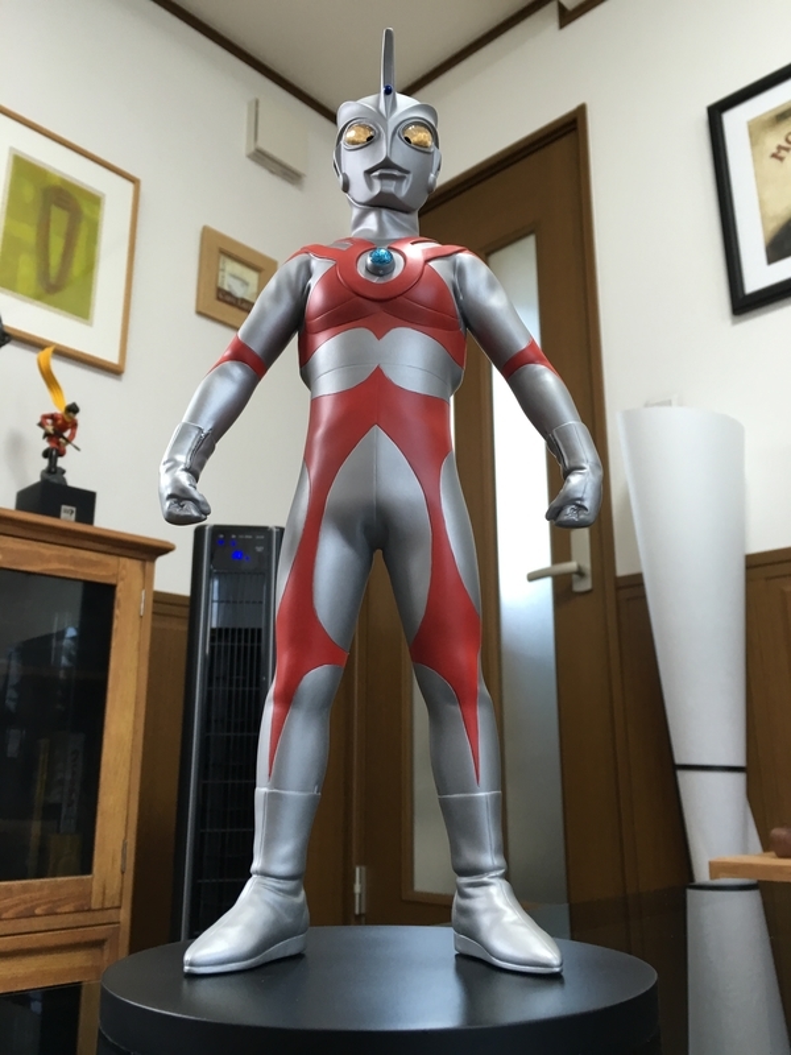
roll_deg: +0.8
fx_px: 884
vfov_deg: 61.7
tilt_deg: +17.9
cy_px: 528
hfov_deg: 48.2
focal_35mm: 29
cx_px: 396
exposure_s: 1/15
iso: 25
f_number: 2.2
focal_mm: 4.15
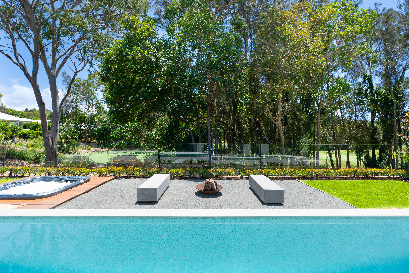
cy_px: 136
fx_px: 182
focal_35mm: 16
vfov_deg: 73.7
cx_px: 204
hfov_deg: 96.7
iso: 100
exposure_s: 1/160
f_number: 7.1
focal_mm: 16
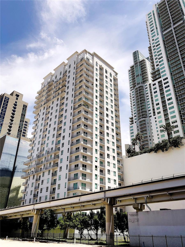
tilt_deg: +29.0
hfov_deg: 49.7
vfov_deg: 63.4
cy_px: 124
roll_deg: -0.4
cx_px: 92
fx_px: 200
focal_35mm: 28
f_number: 1.8
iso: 20
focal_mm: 4
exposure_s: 1/2404
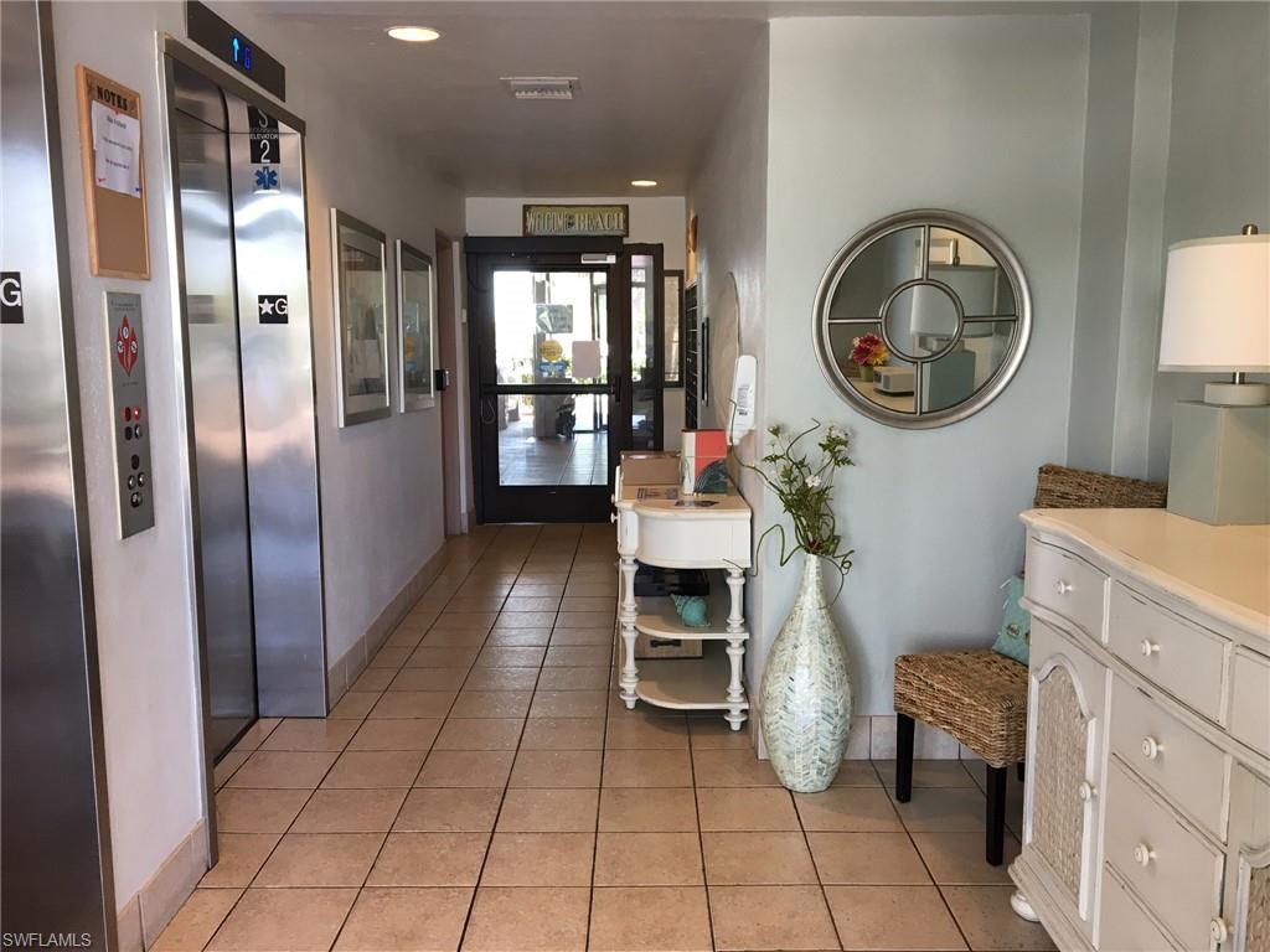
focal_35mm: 29
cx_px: 635
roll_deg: -0.8
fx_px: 1064
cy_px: 476
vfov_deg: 48.2
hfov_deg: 61.7
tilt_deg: -7.4
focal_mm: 4.15
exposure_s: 1/30
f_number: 2.2
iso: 50
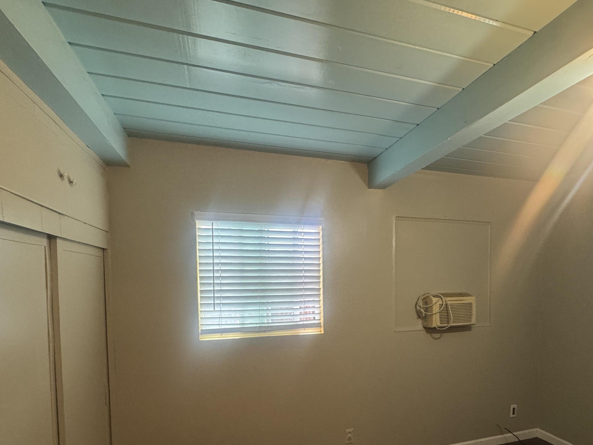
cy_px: 296
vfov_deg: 66.8
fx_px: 325
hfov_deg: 84.5
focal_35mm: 19
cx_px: 320
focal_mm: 2.22
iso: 320
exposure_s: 1/120
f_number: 2.2
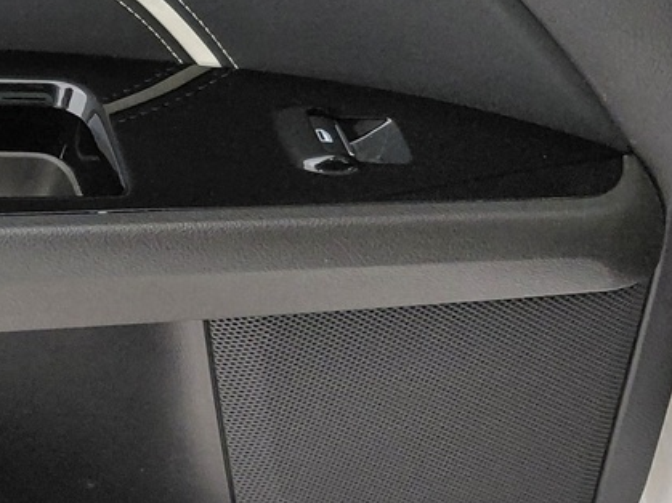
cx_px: -290
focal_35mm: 86
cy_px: -13
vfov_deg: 16.8
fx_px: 1669
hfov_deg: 20.1
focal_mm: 4.69
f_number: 1.8
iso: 320
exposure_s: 1/40
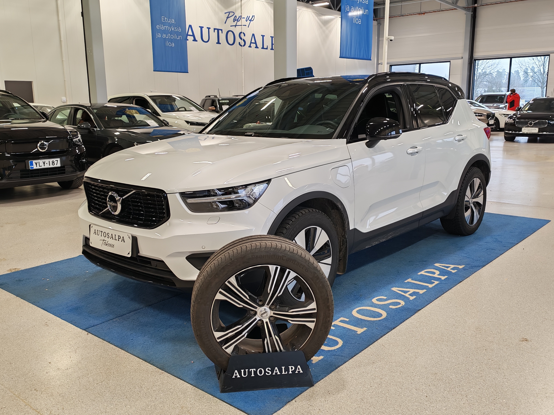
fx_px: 528
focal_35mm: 33
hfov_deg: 55.4
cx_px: 277
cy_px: 208
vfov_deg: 42.9
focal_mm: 6.12
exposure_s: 1/100
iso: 200
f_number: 1.9
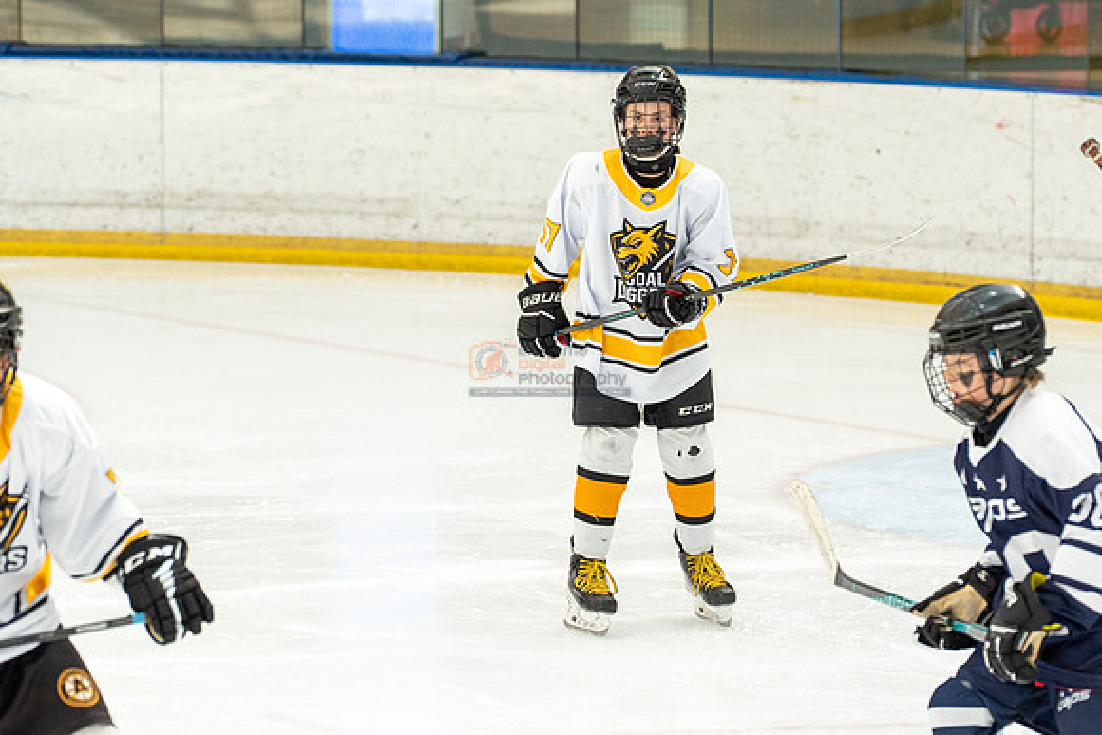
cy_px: 368
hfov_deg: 12.4
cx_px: 551
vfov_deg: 8.3
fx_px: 5052
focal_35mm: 165
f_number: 3.5
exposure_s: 1/1600
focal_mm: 110
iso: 800
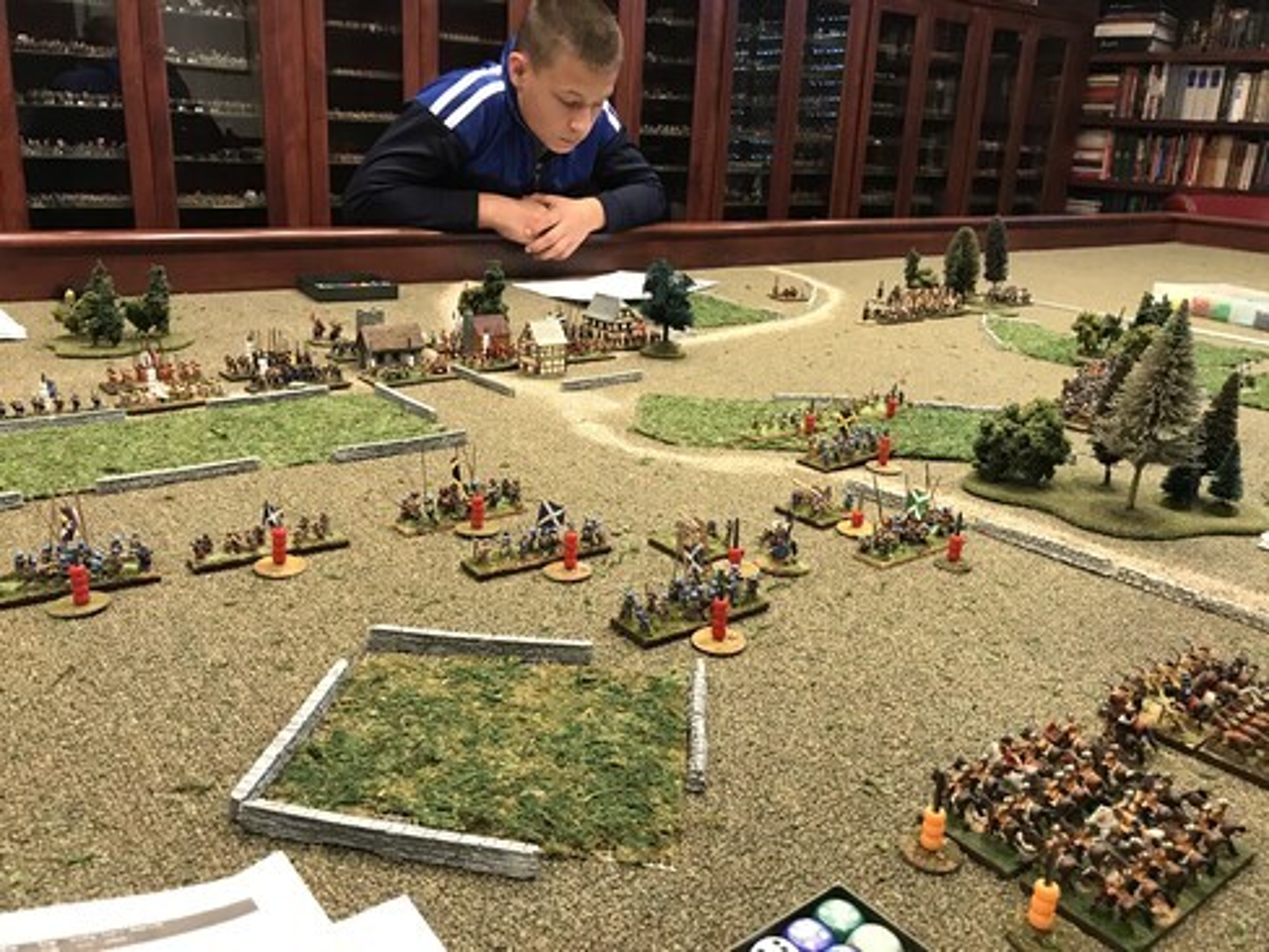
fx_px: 1026
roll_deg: -3.2
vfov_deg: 49.7
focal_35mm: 28
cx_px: 634
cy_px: 476
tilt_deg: -17.3
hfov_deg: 63.4
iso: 64
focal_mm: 3.99
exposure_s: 1/15
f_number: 1.8
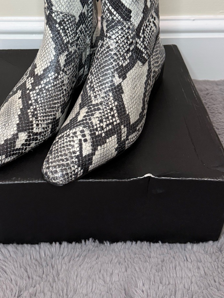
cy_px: 91
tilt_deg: -36.4
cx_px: 78
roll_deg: +0.7
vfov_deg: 43.9
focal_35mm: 42
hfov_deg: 34.1
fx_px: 362
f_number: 1.78
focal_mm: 6.76
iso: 500
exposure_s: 1/60
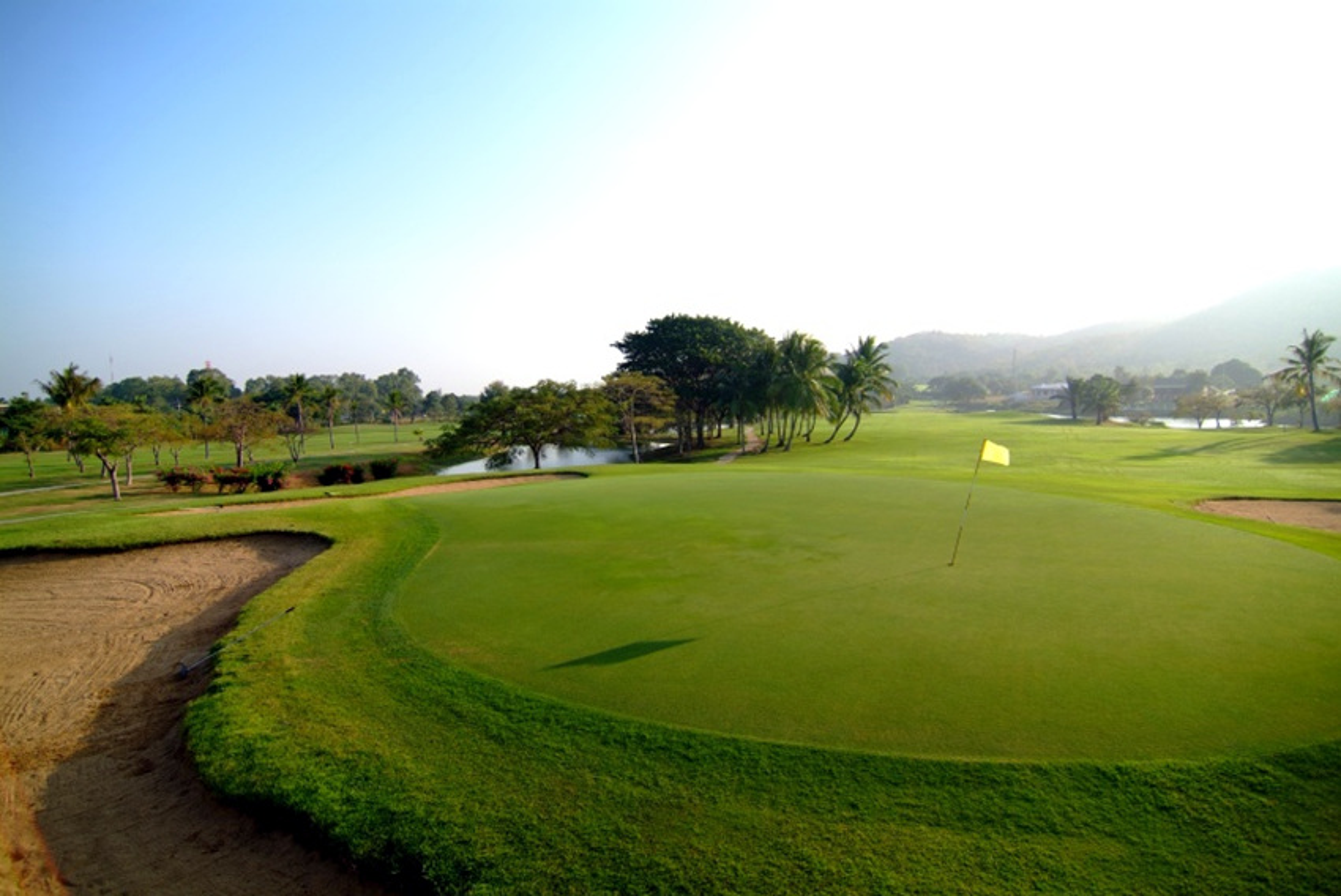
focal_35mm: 18
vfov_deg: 67.5
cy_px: 448
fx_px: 671
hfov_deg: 90.0
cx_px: 670
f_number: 4
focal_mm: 12
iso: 100
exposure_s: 1/350
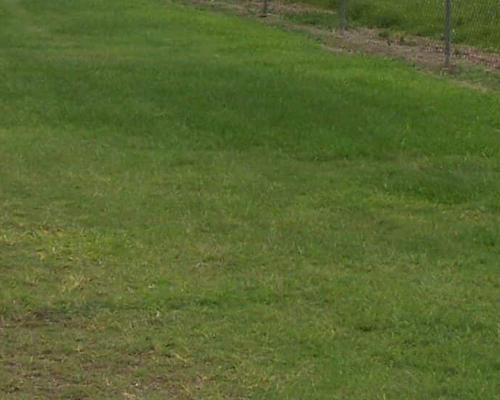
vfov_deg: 9.4
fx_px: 2308
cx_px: 191
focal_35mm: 156
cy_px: -347
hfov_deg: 12.4
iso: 64
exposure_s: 1/500
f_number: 4
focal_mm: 6.3
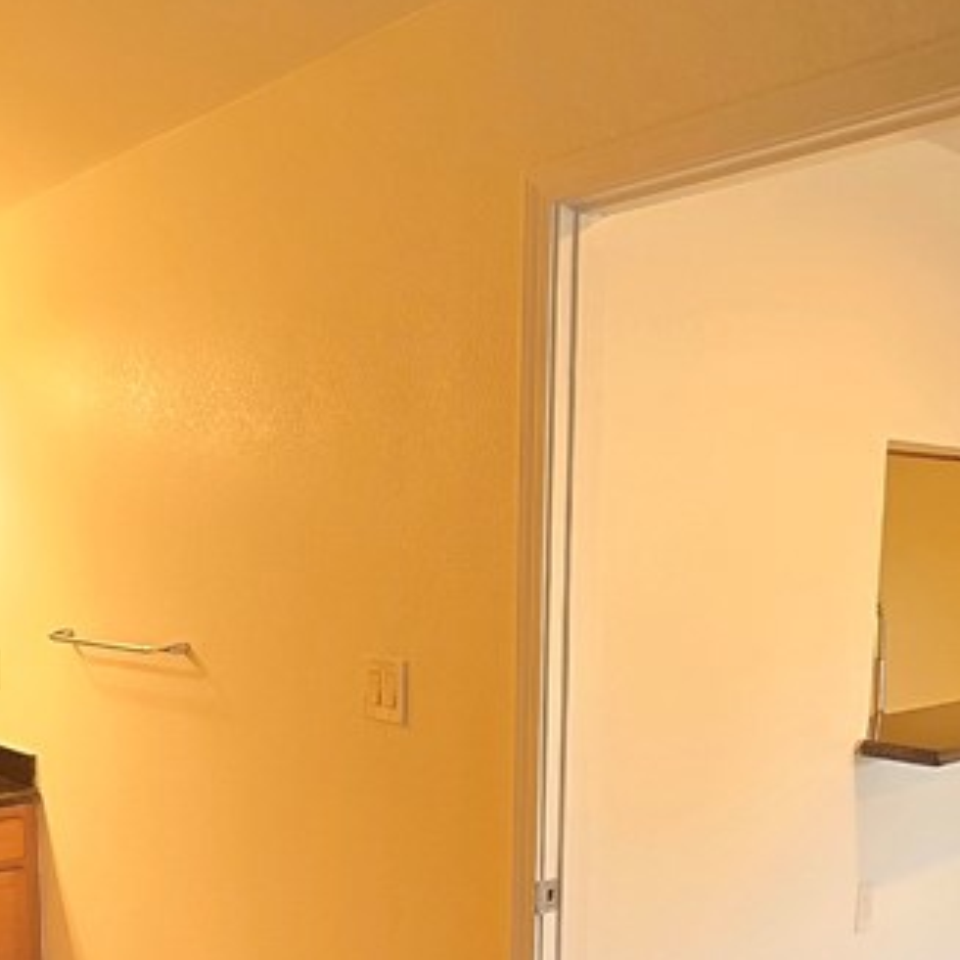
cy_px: 760
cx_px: 399
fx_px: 1130
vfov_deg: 44.0
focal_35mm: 36
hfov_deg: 45.9
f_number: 2.2
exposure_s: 1/60
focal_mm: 2.2
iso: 500
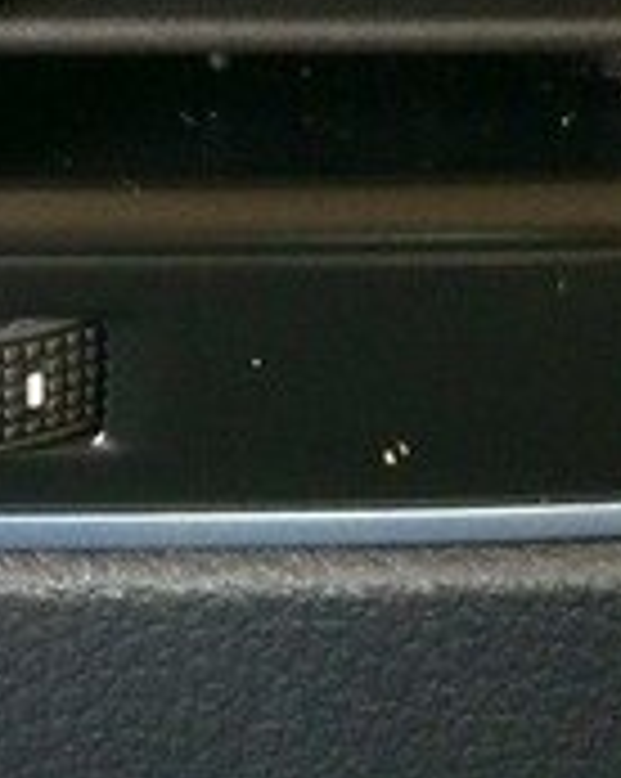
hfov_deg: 13.8
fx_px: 2486
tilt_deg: -35.3
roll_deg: -1.4
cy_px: -182
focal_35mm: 108
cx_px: -135
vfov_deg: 16.9
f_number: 2.2
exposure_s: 1/33
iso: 250
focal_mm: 4.15
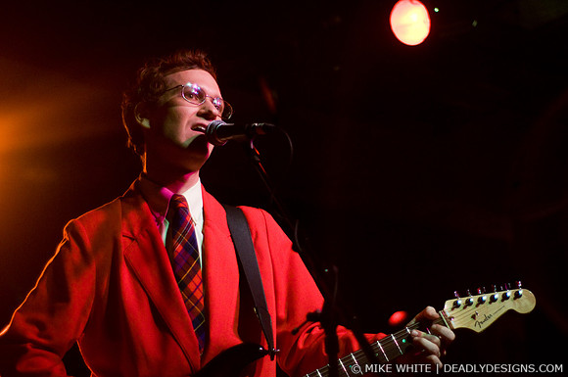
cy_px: 188
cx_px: 284
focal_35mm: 75
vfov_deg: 18.1
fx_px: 1182
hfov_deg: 27.0
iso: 1000
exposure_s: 1/160
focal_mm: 50
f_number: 1.8
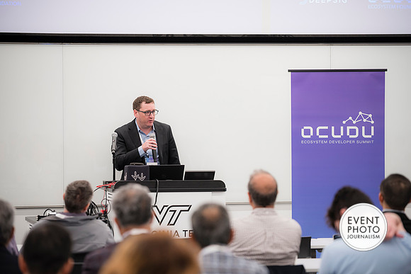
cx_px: 206
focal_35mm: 145
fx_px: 1656
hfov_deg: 14.2
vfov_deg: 9.5
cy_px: 137
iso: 800
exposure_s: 1/125
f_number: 2.8
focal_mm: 145
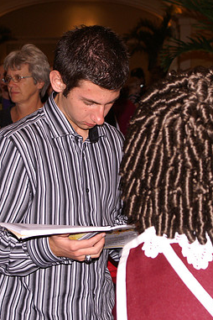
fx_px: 912
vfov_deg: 19.9
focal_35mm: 103
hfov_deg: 13.3
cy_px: 160
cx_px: 84
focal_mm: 45
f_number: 5.6
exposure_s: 1/80
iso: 400
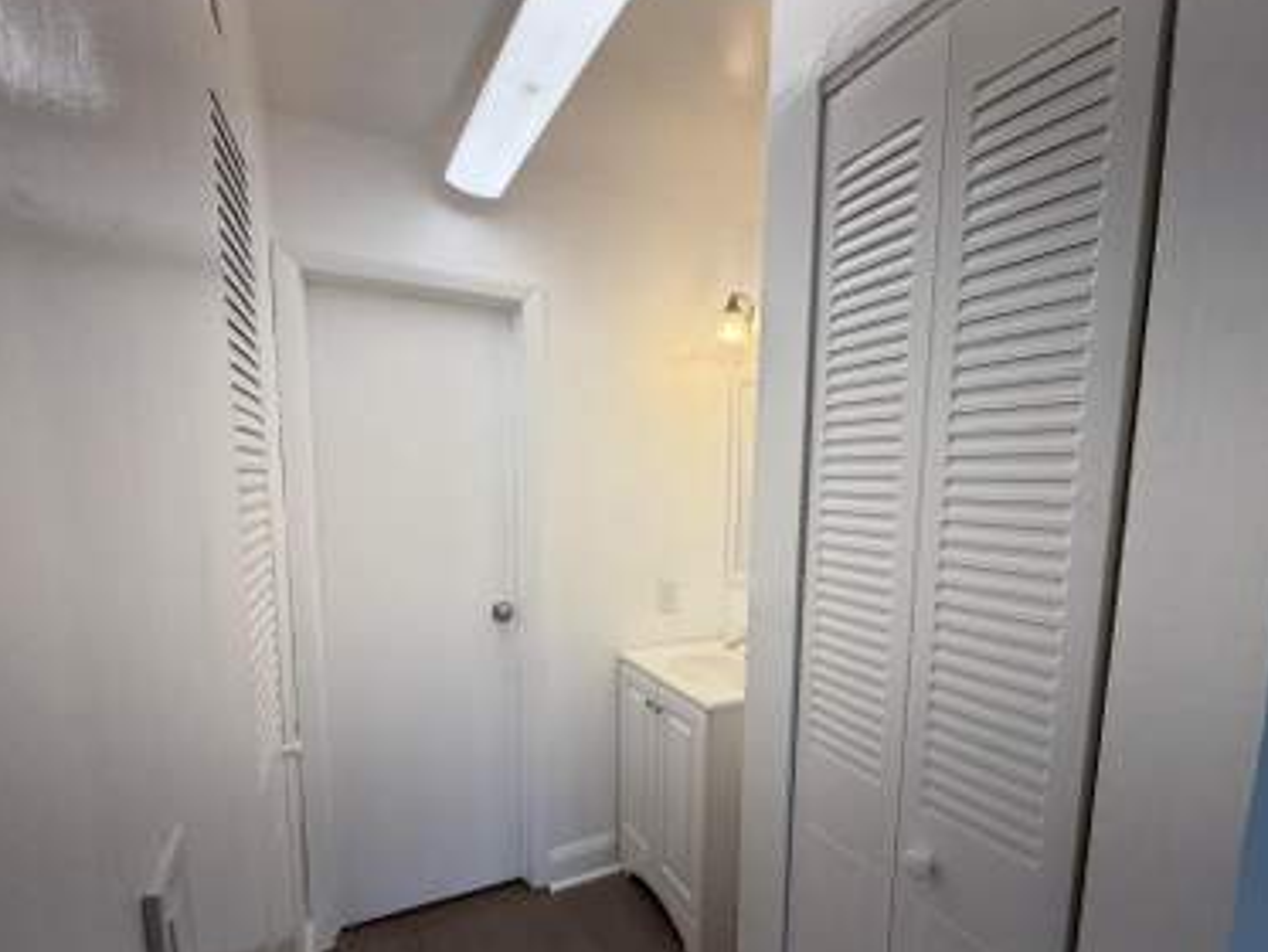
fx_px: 660
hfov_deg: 87.5
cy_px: 564
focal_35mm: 18
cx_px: 690
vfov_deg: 71.0
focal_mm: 2.22
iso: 40
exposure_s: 1/120
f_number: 2.2
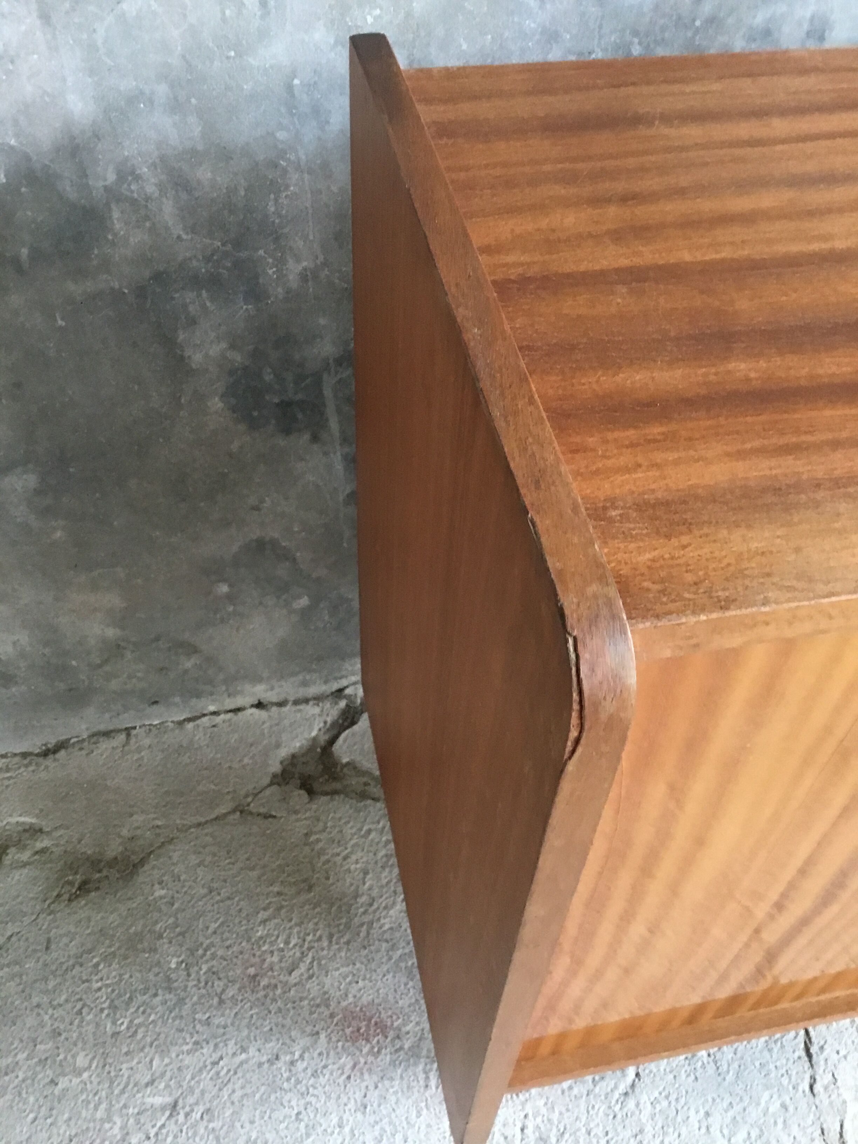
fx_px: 1024
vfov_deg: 58.4
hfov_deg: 45.4
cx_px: 429
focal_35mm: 31
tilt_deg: -50.5
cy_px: 572
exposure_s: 1/25
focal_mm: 3.3
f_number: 2.4
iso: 200
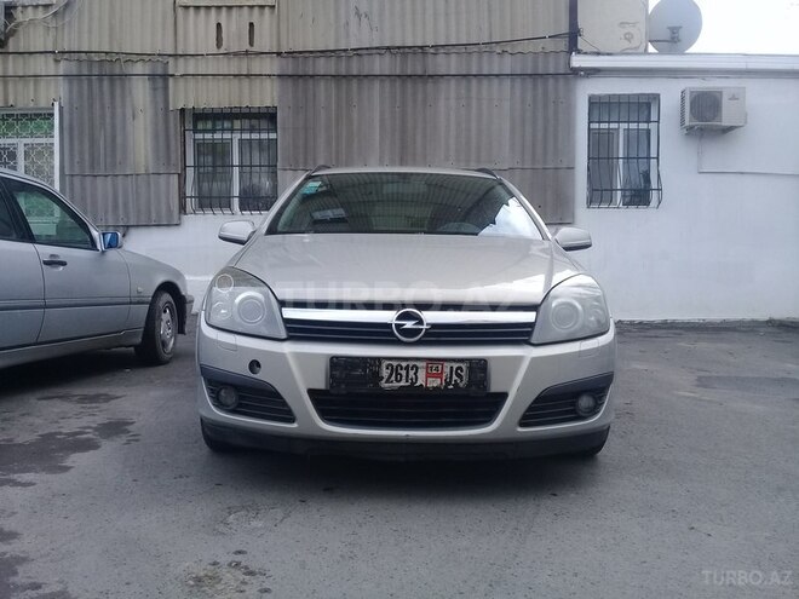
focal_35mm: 31
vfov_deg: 45.4
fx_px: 716
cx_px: 400
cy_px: 300
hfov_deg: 58.4
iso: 50
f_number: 2.2
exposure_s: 1/396
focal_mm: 3.3
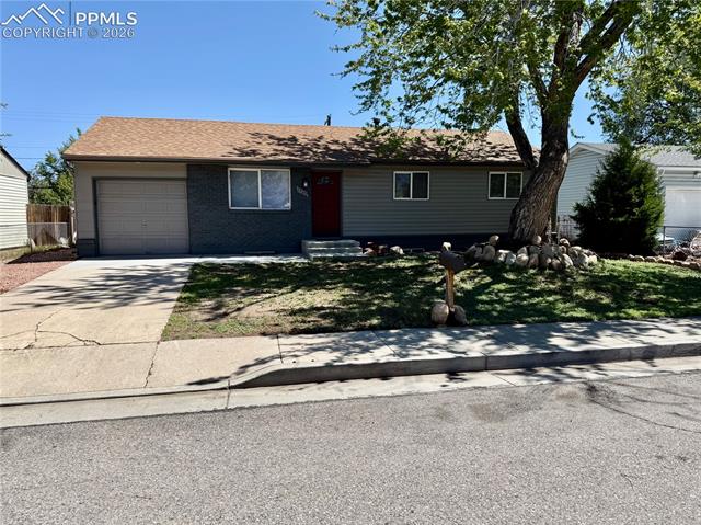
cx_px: 350
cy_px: 262
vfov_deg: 56.8
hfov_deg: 71.6
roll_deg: +1.8
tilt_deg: -9.0
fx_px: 486
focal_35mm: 24
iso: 80
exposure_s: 1/3759
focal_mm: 6.76
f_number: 1.78
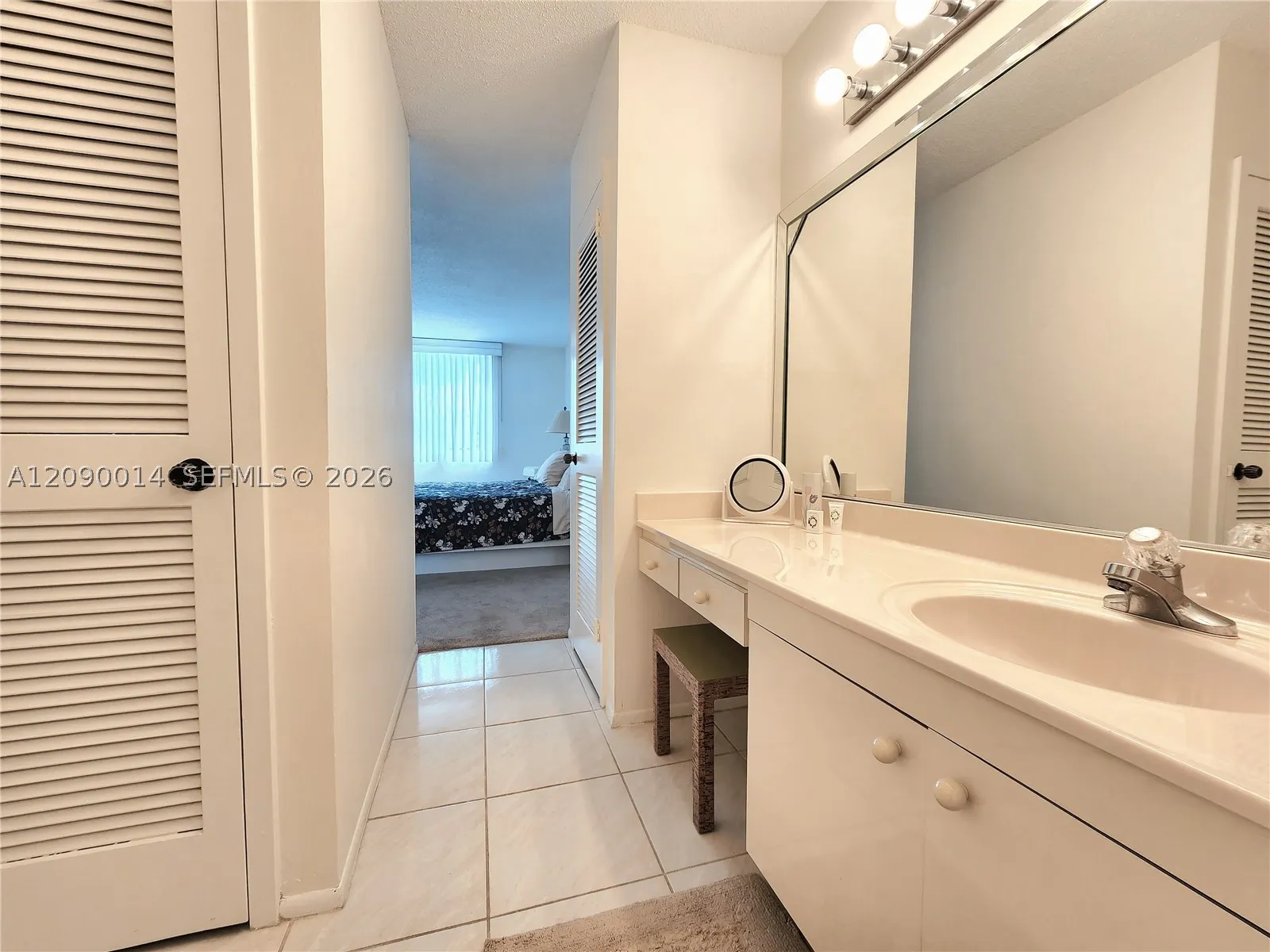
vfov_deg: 89.9
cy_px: 476
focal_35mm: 13
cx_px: 635
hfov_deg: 106.2
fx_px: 477
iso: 50
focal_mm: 2.2
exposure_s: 1/60.2
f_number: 2.2
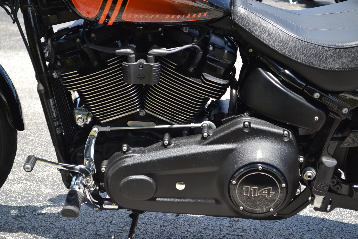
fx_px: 820
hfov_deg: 24.6
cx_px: 179
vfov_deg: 16.6
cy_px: 120
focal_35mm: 82
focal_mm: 55
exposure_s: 1/125
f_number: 5.6
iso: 110
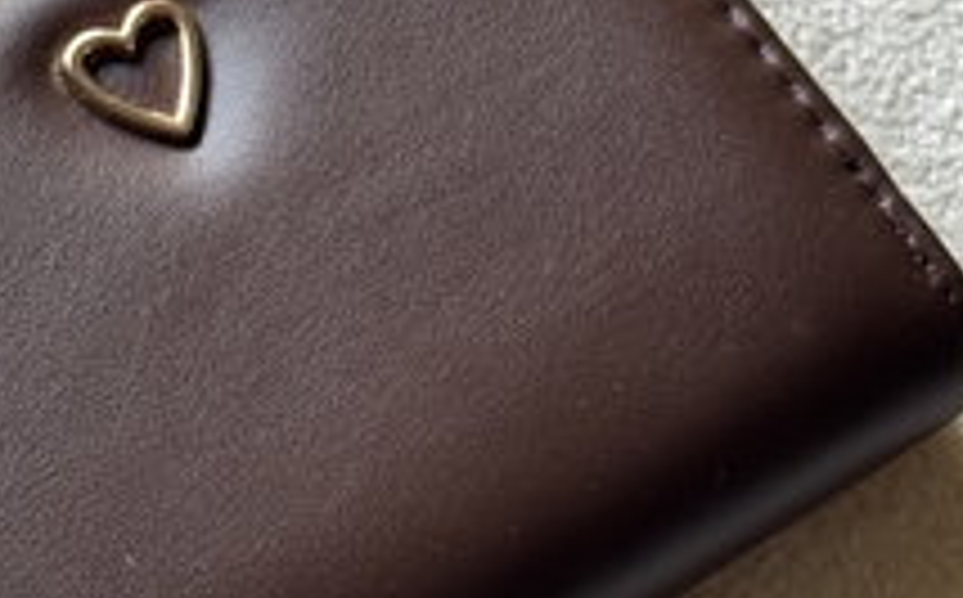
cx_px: 252
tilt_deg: -66.3
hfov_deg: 16.4
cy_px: 250
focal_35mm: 127
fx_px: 3328
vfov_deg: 10.3
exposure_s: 1/121
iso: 80
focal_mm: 6.76
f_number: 1.78
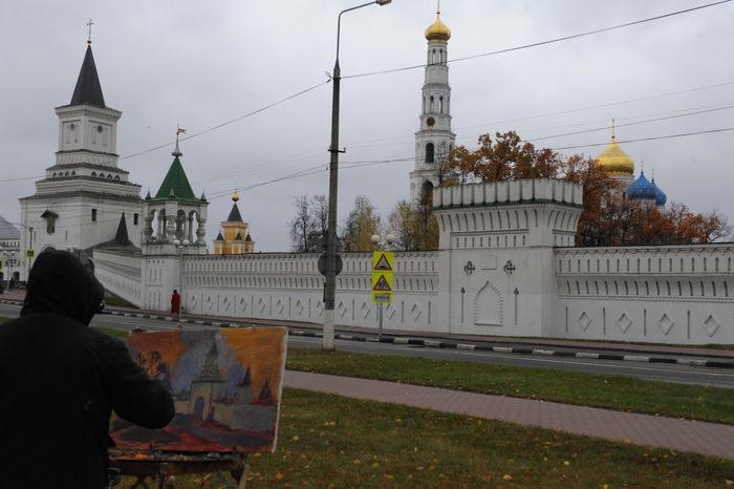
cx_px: 367
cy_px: 244
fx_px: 978
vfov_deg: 28.0
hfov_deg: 41.1
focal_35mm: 48
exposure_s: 1/640
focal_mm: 48
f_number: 9
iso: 1600
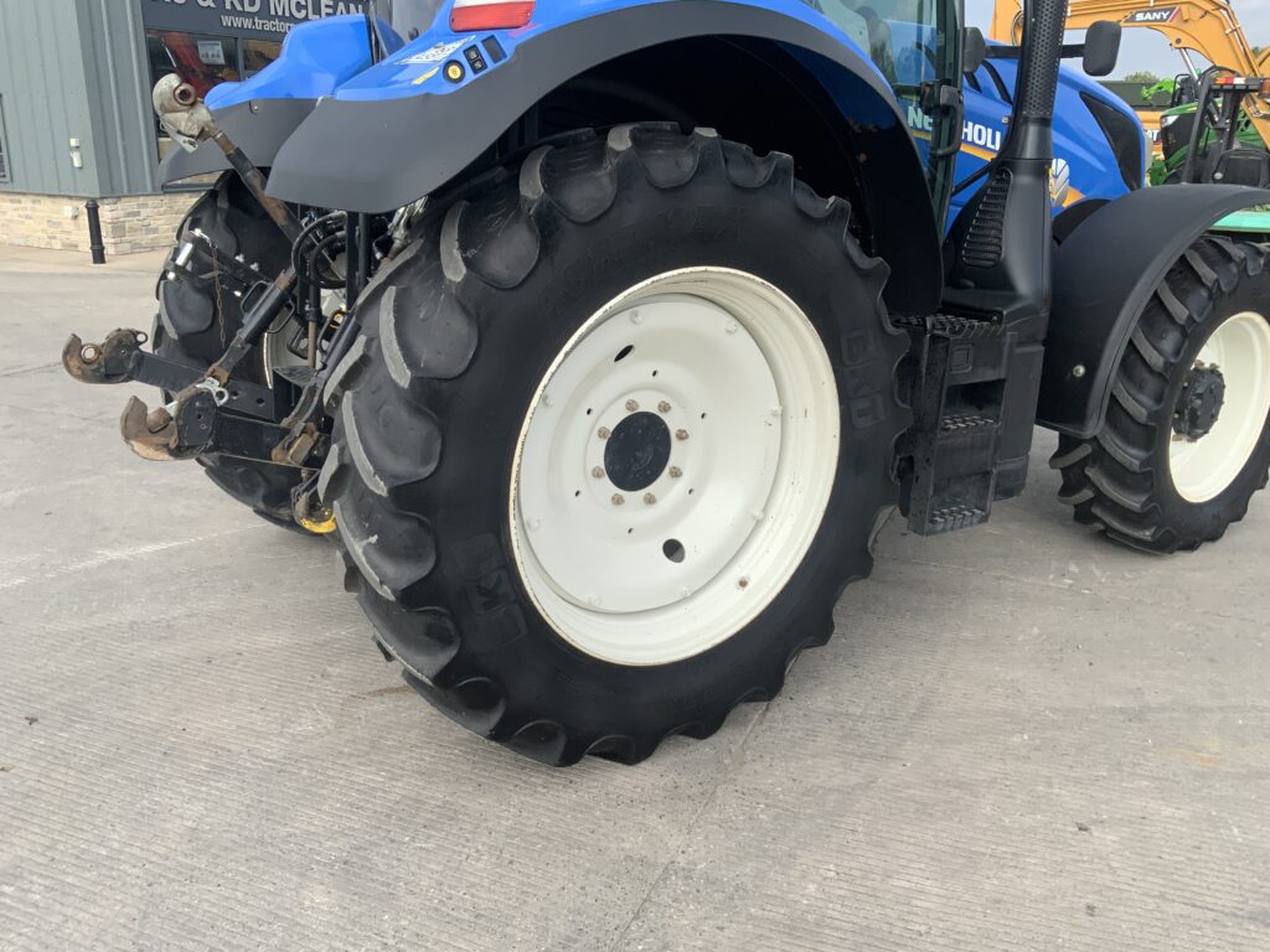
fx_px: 1064
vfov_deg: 48.2
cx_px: 635
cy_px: 476
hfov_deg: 61.7
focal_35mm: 29
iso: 16
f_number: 1.8
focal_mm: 3
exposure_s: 1/691
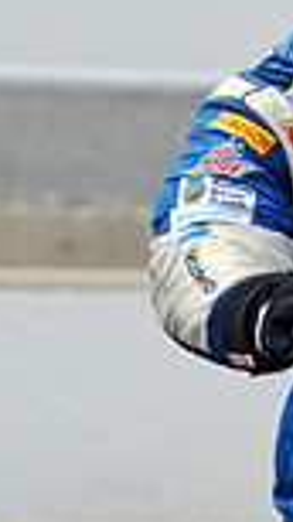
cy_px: 563
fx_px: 6606
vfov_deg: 4.5
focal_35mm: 478
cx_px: 431
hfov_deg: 2.5
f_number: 5.6
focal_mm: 155
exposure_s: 1/800
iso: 500
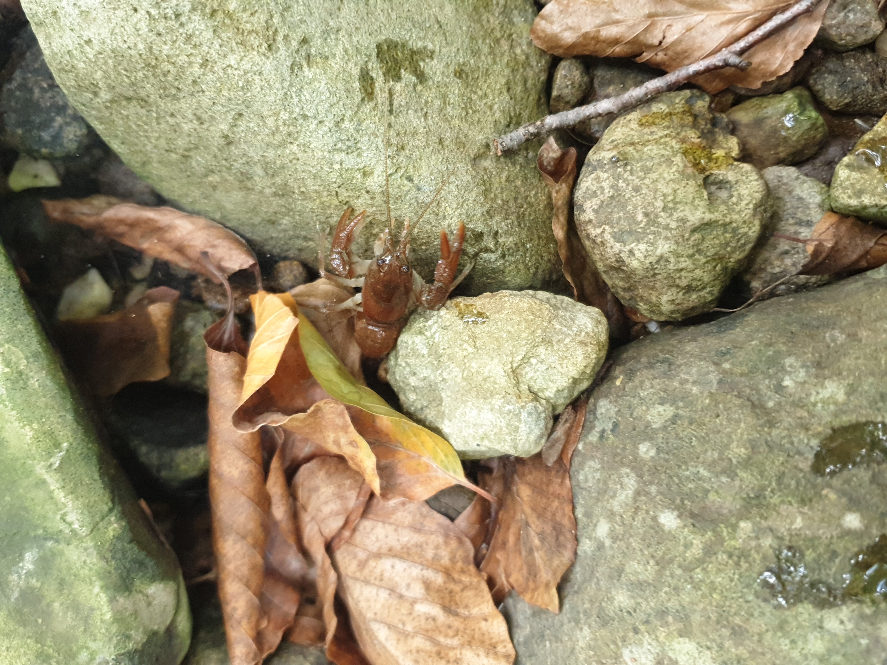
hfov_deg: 67.3
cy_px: 332
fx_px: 666
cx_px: 444
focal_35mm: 26
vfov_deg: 53.1
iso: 250
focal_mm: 4.3
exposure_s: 1/60
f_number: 1.5
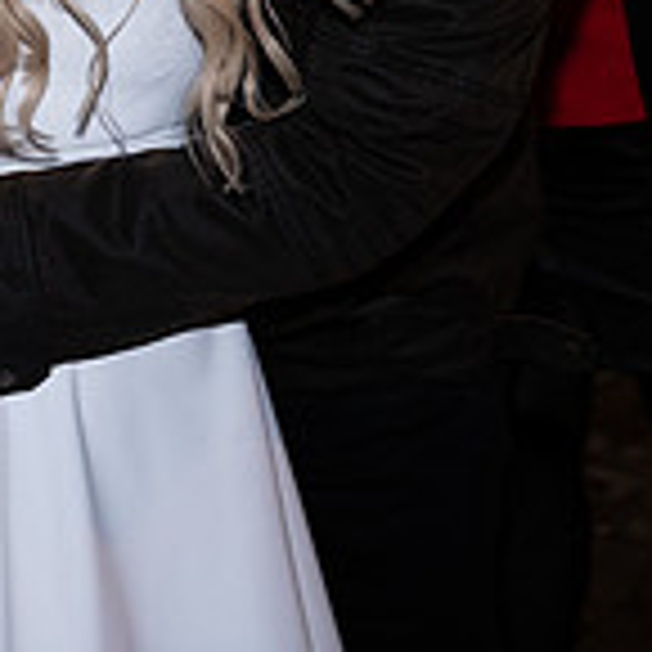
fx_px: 2749
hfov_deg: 13.5
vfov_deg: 13.1
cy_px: -205
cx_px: 324
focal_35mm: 129
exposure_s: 1/160
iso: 1000
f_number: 3.5
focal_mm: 38
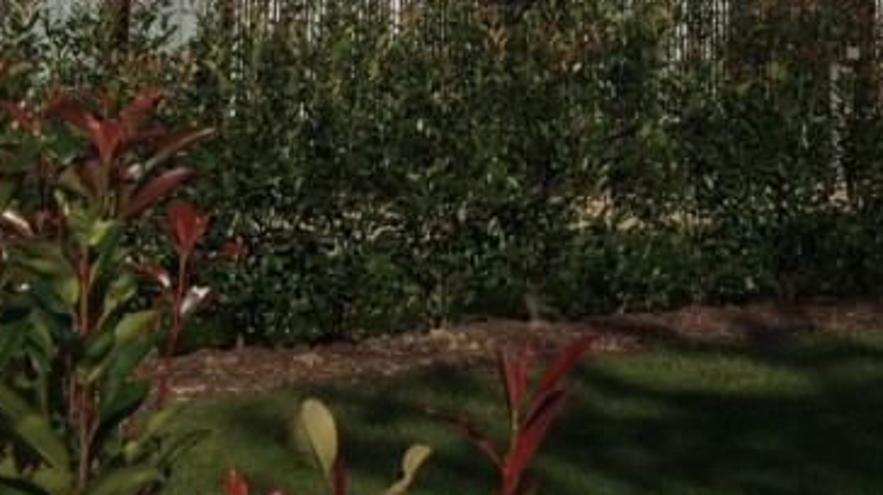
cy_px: -405
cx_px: 701
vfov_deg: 12.4
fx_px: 2082
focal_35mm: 89
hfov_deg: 23.6
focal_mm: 4.15
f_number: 2.2
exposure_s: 1/6849
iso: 40
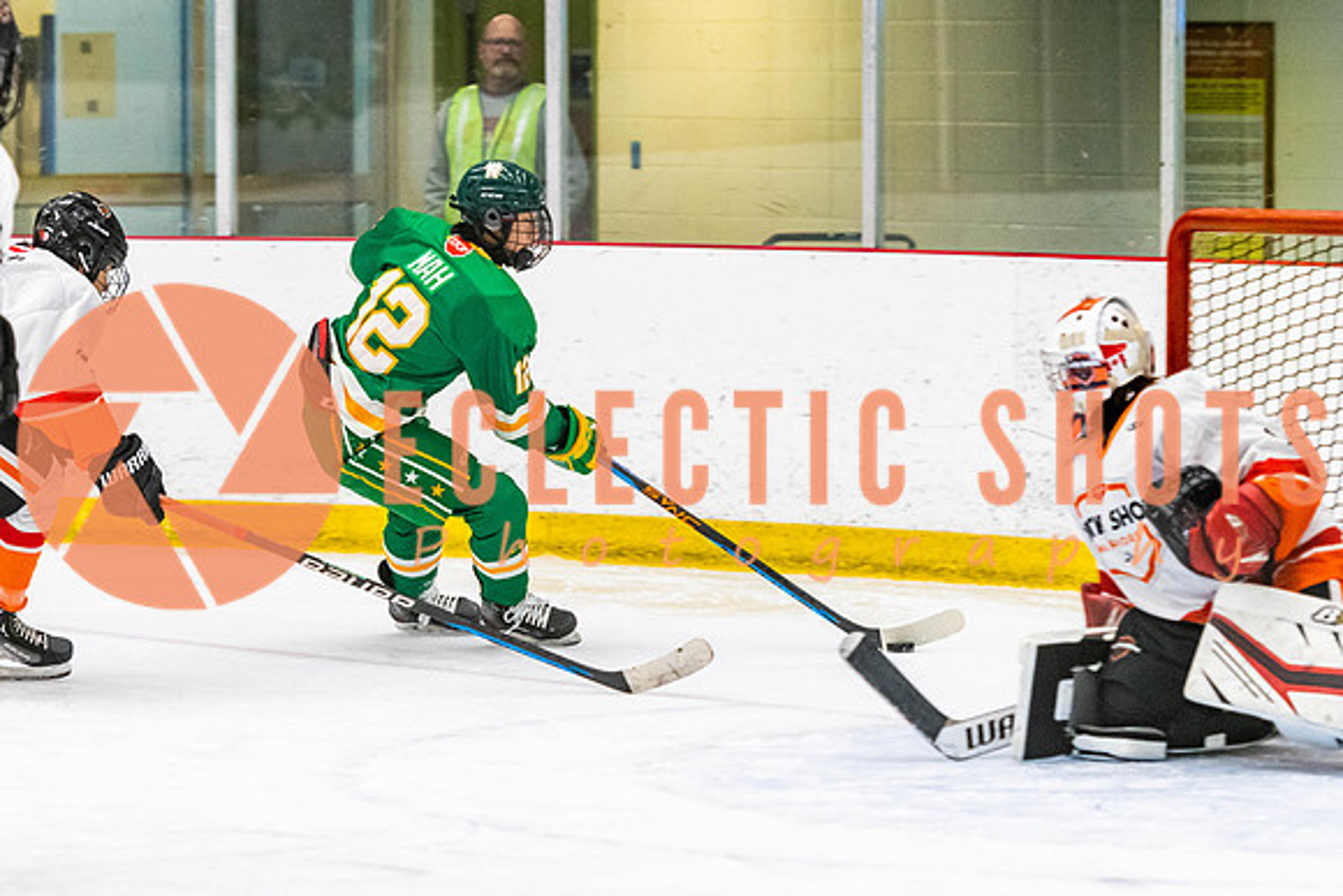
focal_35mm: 208
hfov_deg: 9.9
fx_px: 7754
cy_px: 411
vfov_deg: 6.6
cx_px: 557
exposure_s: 1/640
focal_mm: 122
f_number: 2.8
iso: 2200
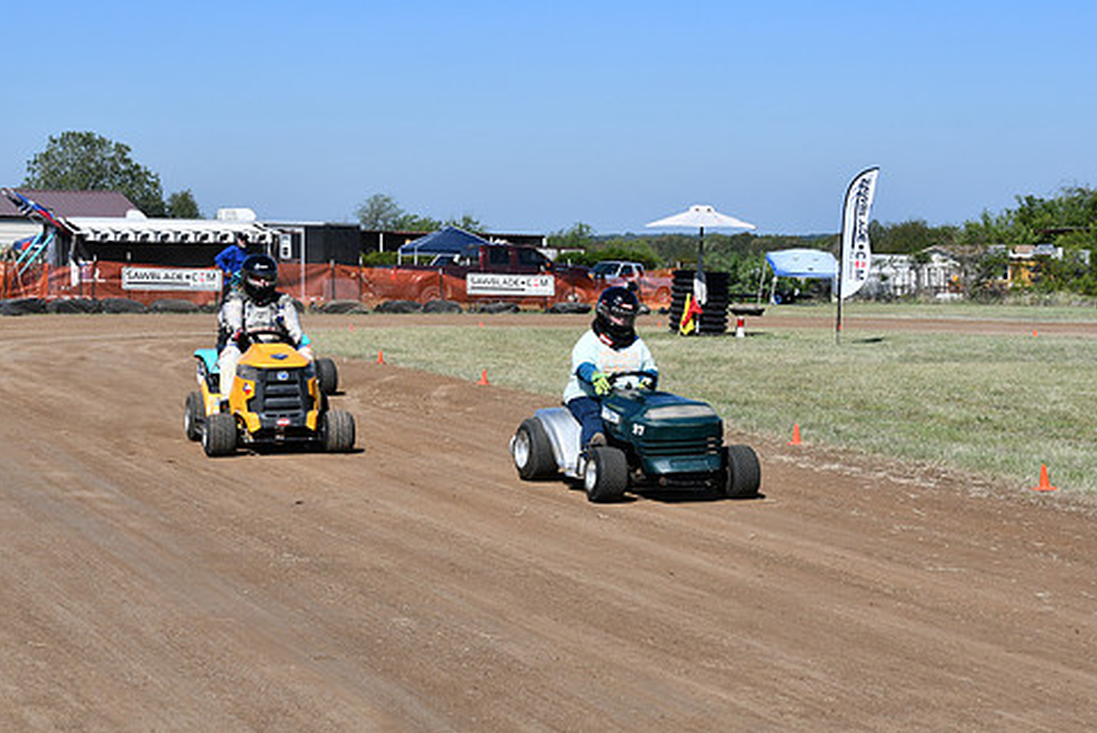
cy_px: 352
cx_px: 550
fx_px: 2104
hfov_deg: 29.2
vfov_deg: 19.8
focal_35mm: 69
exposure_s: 1/320
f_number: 9
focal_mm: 38
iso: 100
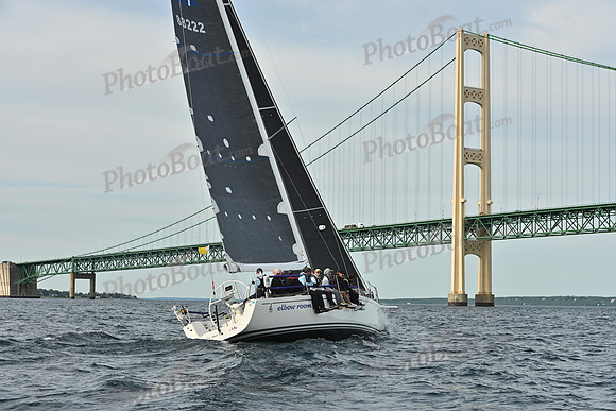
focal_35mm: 75
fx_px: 1284
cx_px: 308
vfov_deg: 18.2
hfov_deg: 27.0
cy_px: 206
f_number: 8
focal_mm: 75
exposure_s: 1/1000
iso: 320
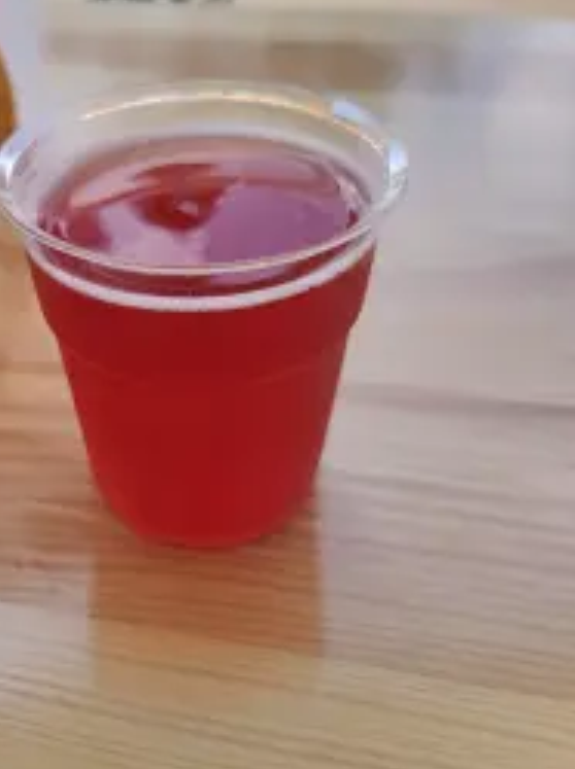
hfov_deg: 38.0
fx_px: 822
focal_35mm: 37
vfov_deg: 50.2
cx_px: 179
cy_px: 411
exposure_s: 1/1282
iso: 100
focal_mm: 5.56
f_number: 1.88
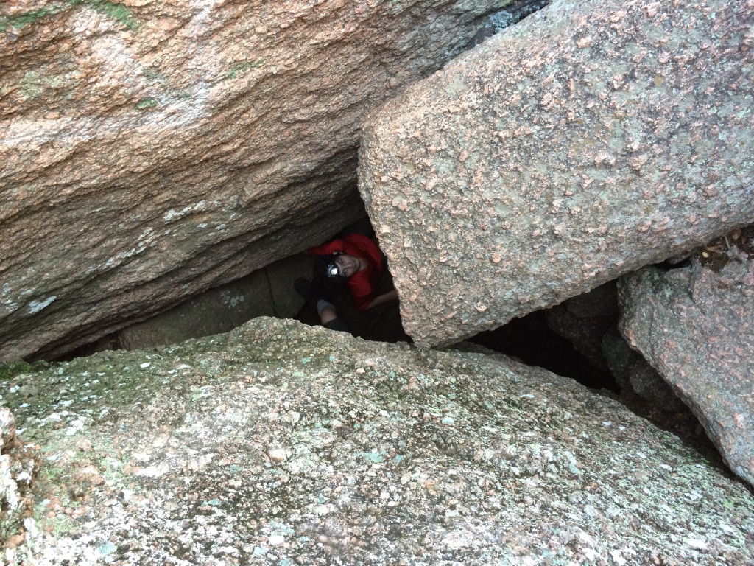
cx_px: 377
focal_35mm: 29
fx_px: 632
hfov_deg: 61.7
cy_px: 283
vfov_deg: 48.2
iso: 50
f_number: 2.2
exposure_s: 1/30
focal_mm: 4.15
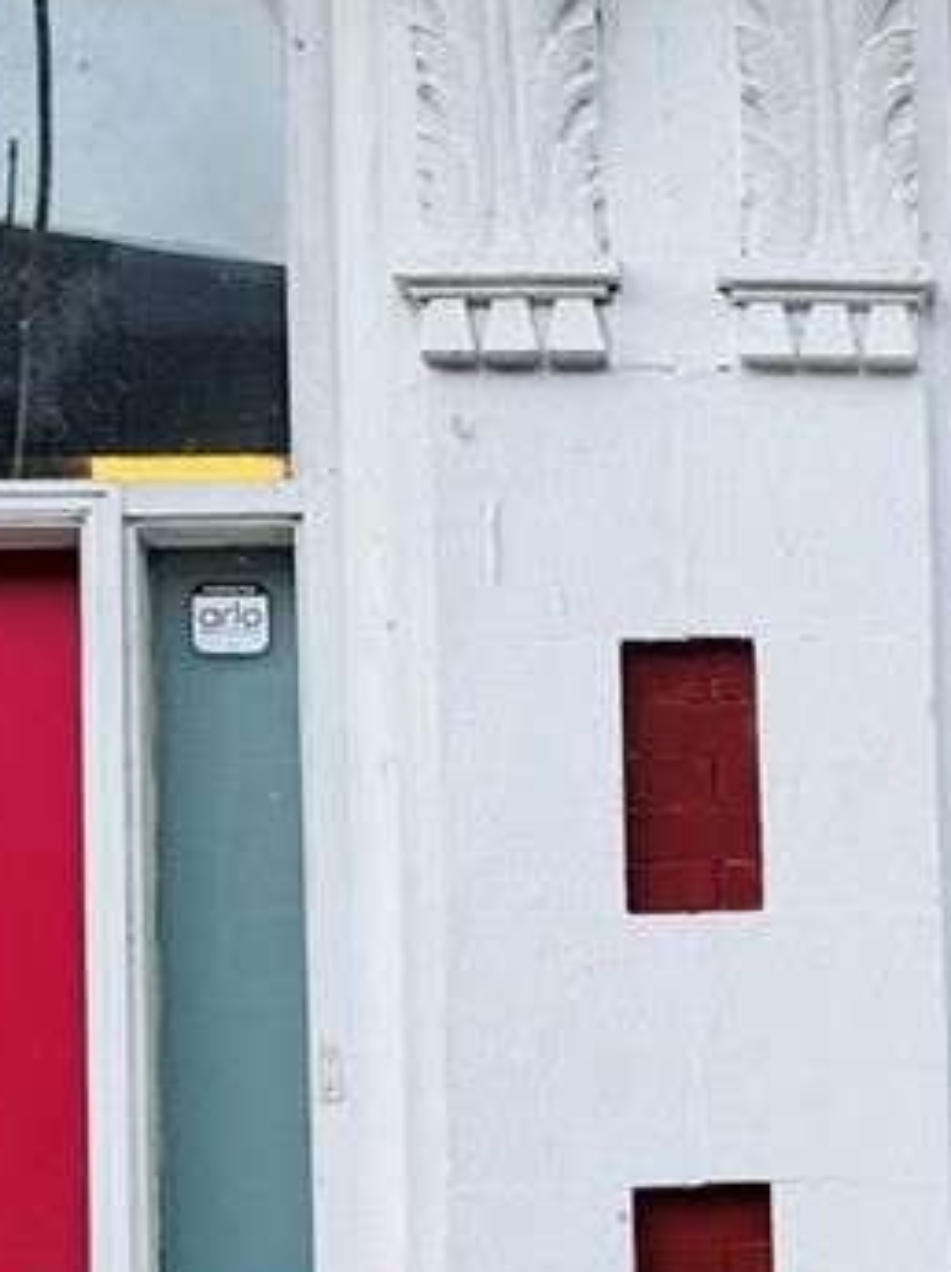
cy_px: 1147
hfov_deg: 12.8
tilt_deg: +6.0
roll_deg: +2.5
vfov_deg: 18.1
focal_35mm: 107
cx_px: 1596
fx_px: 3927
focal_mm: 6.76
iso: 80
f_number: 1.78
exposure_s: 1/1211
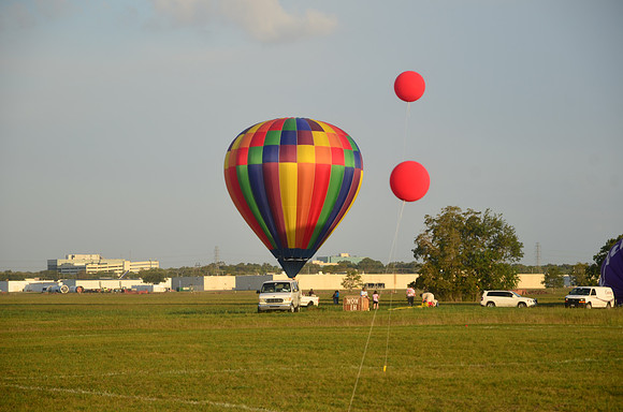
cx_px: 312
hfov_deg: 16.1
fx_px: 2202
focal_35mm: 128
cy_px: 206
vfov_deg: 10.7
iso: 100
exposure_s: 1/250
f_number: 5.6
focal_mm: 85
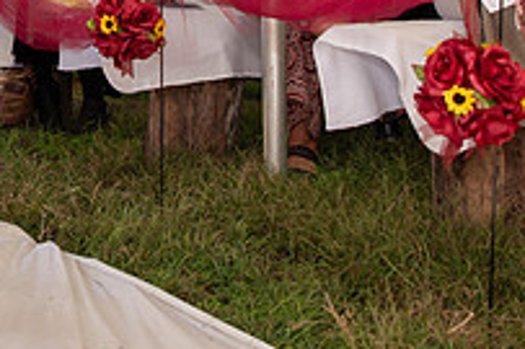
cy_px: -136
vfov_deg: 15.1
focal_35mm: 85
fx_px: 1239
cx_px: -22
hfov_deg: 22.8
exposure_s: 1/200
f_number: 3.5
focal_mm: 24
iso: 320
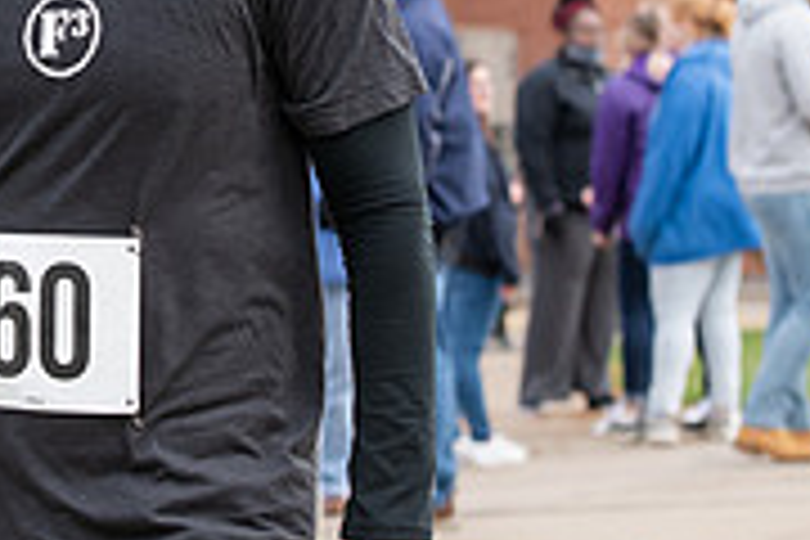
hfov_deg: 8.1
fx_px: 5670
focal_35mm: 252
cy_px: -115
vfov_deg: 5.4
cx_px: -86
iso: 400
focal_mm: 78
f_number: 5
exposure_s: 1/400
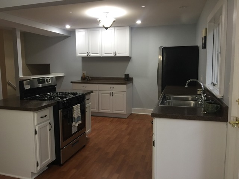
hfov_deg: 61.7
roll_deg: -0.4
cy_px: 90
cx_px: 120
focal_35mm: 29
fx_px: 200
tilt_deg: -7.8
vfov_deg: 48.2
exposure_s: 1/15
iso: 40
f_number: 2.2
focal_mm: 4.15
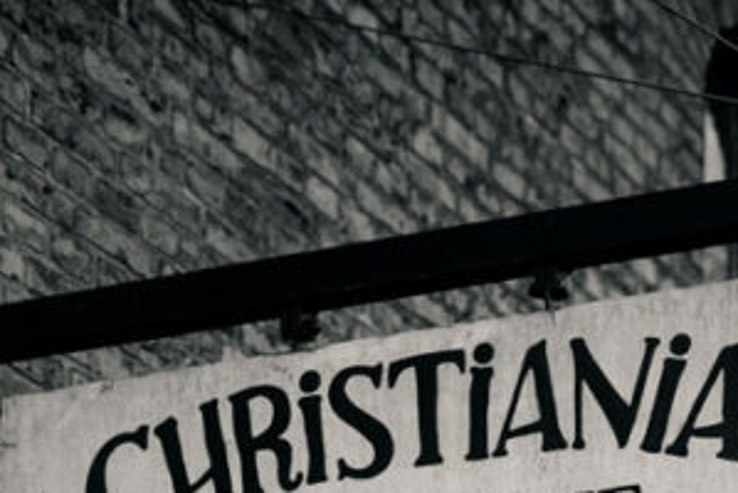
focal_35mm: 171
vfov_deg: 7.9
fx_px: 3509
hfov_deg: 11.9
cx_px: 775
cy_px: 779
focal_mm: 50
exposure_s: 1/100
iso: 400
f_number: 2.8
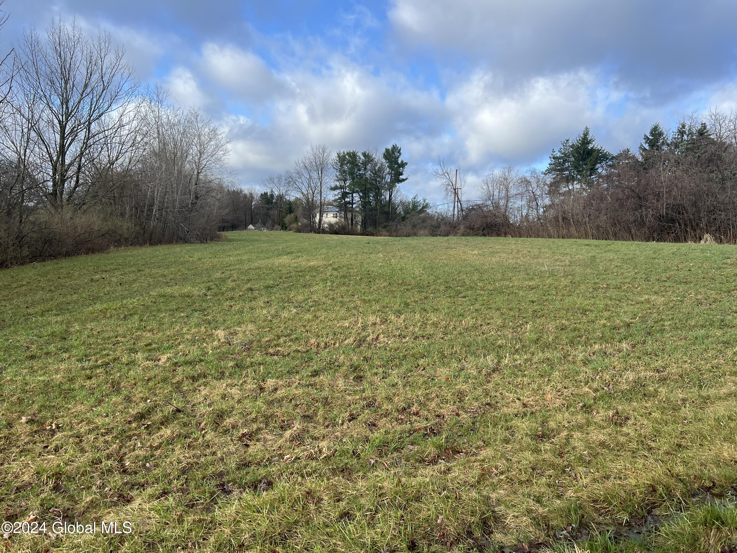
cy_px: 276
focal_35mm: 26
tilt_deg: -5.1
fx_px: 554
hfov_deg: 67.3
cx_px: 368
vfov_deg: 53.1
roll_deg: -2.8
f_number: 1.5
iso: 50
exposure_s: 1/1779
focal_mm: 5.7
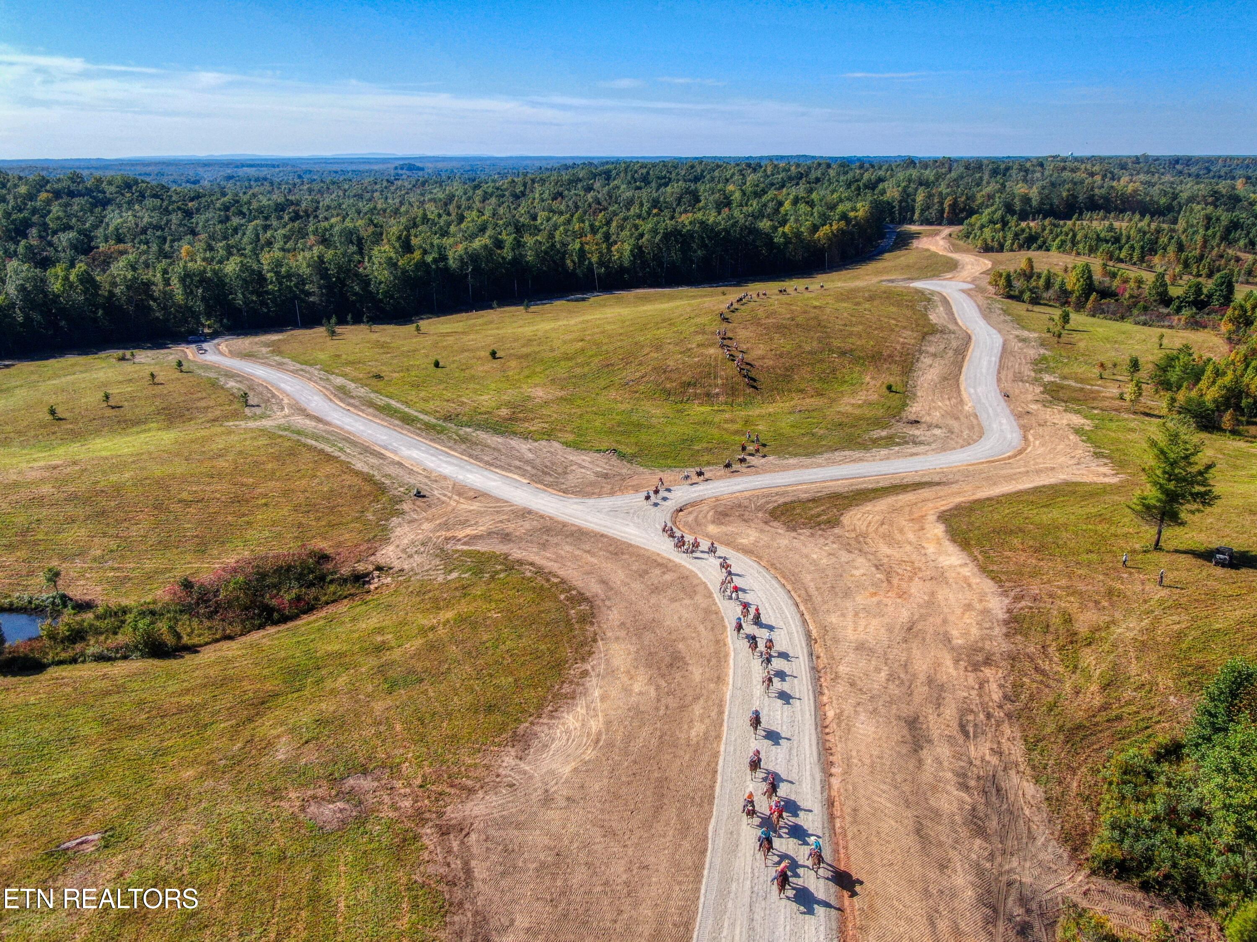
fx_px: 1017
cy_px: 471
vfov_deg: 49.7
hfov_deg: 63.4
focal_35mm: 28
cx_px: 628
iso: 100
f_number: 3
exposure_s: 1/1000
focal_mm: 4.9
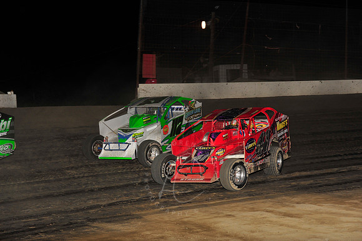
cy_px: 120
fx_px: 804
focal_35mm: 80
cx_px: 181
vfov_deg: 17.0
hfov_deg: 25.4
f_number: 6.3
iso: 800
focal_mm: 80
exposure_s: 1/320
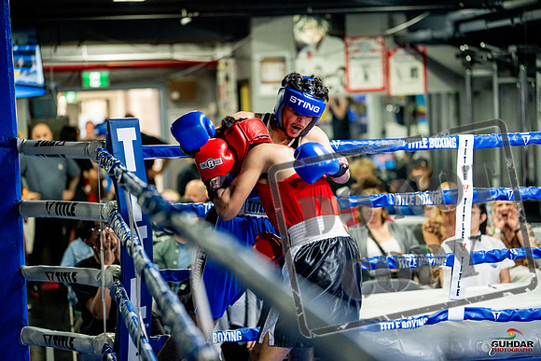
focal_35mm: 80
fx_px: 1202
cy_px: 180
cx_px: 270
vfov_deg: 17.1
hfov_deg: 25.4
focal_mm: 80
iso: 4000
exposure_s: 1/1000
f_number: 2
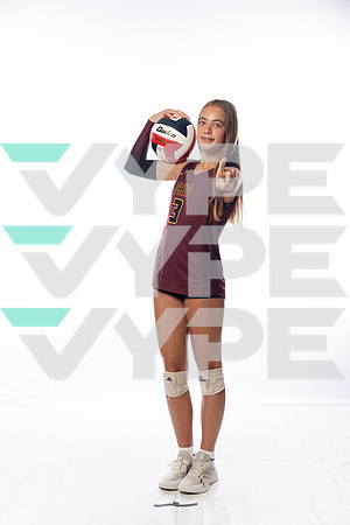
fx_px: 729
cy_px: 262
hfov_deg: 27.0
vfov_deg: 39.6
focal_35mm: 50
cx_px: 175
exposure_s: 1/250
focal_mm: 50
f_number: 5.6
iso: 640
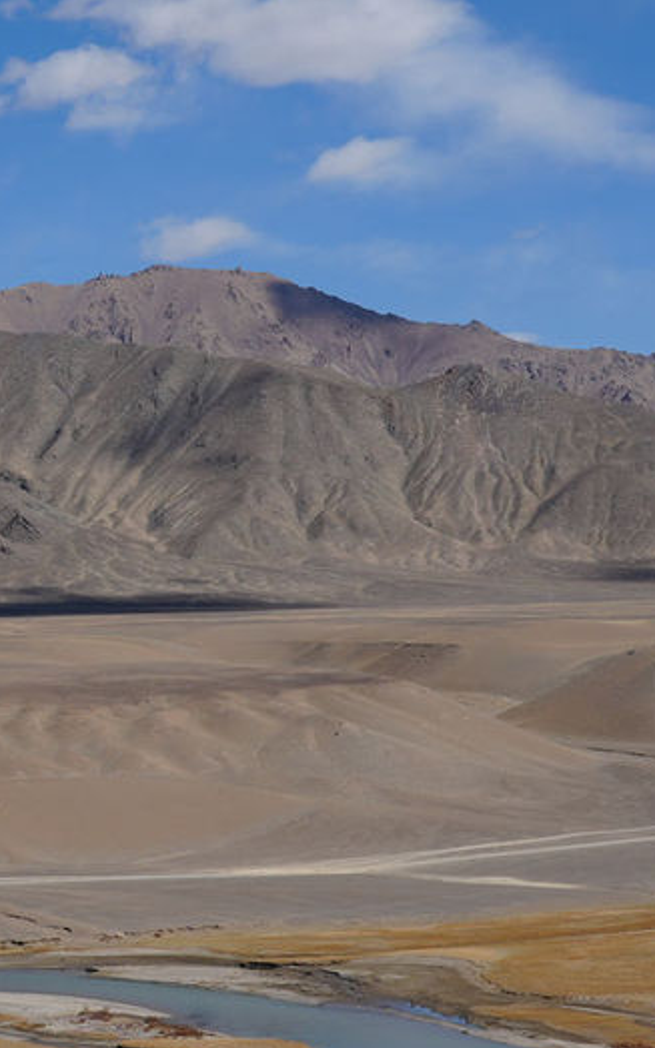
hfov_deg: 9.8
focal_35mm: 131
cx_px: -198
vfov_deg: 15.9
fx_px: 3741
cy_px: 425
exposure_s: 1/320
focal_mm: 42
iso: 100
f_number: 10
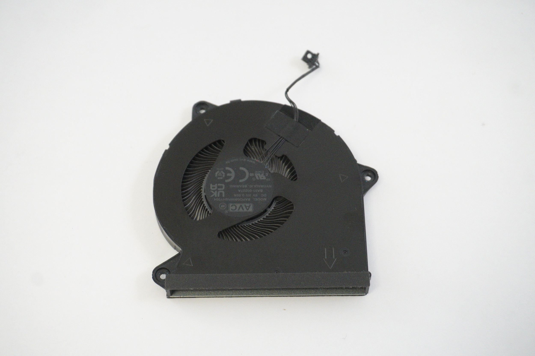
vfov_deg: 22.6
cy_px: 178
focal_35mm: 60
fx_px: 891
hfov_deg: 33.4
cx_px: 268
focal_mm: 40
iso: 6400
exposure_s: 1/320
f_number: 5.6
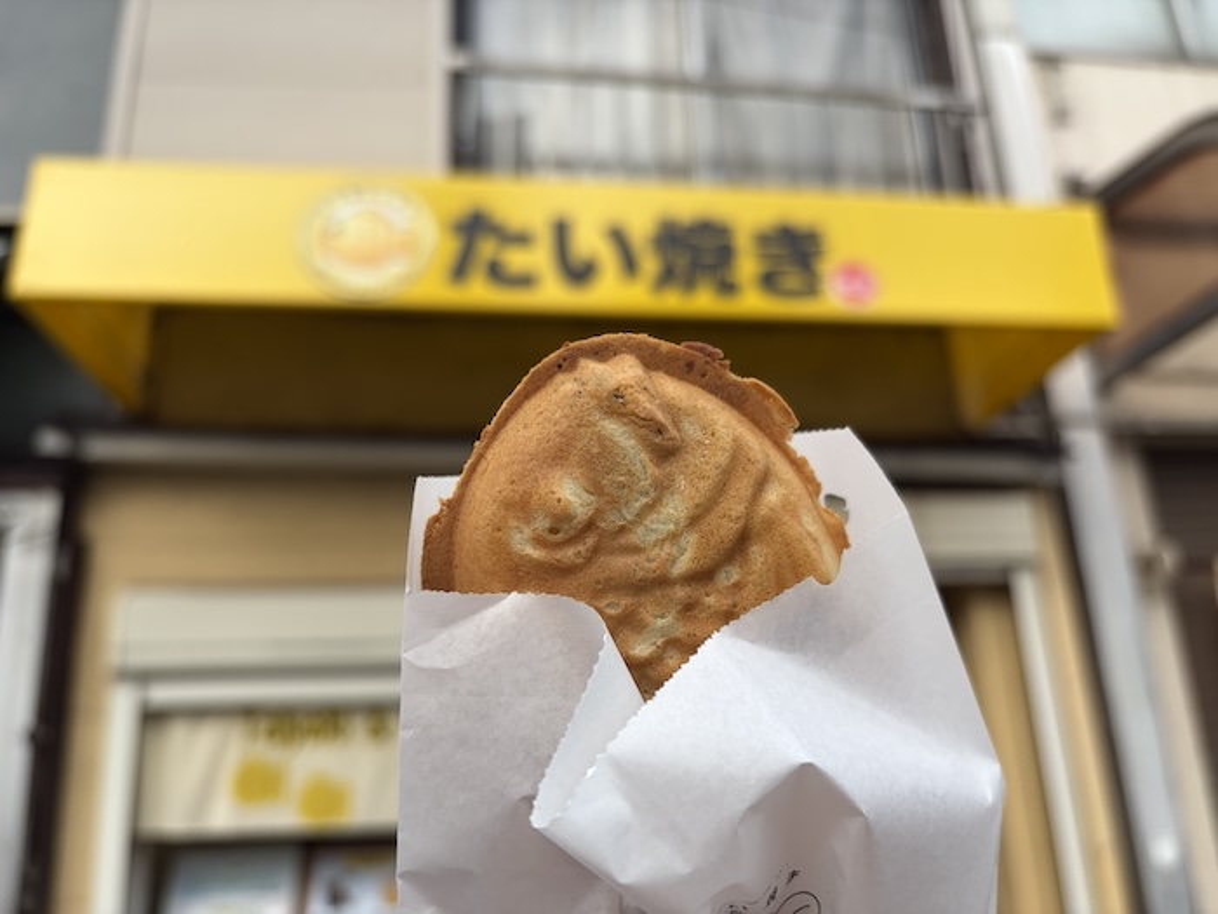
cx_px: 609
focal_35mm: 26
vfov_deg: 53.1
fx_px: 915
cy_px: 457
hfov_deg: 67.3
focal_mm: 5.96
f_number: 1.6
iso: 50
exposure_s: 1/1032
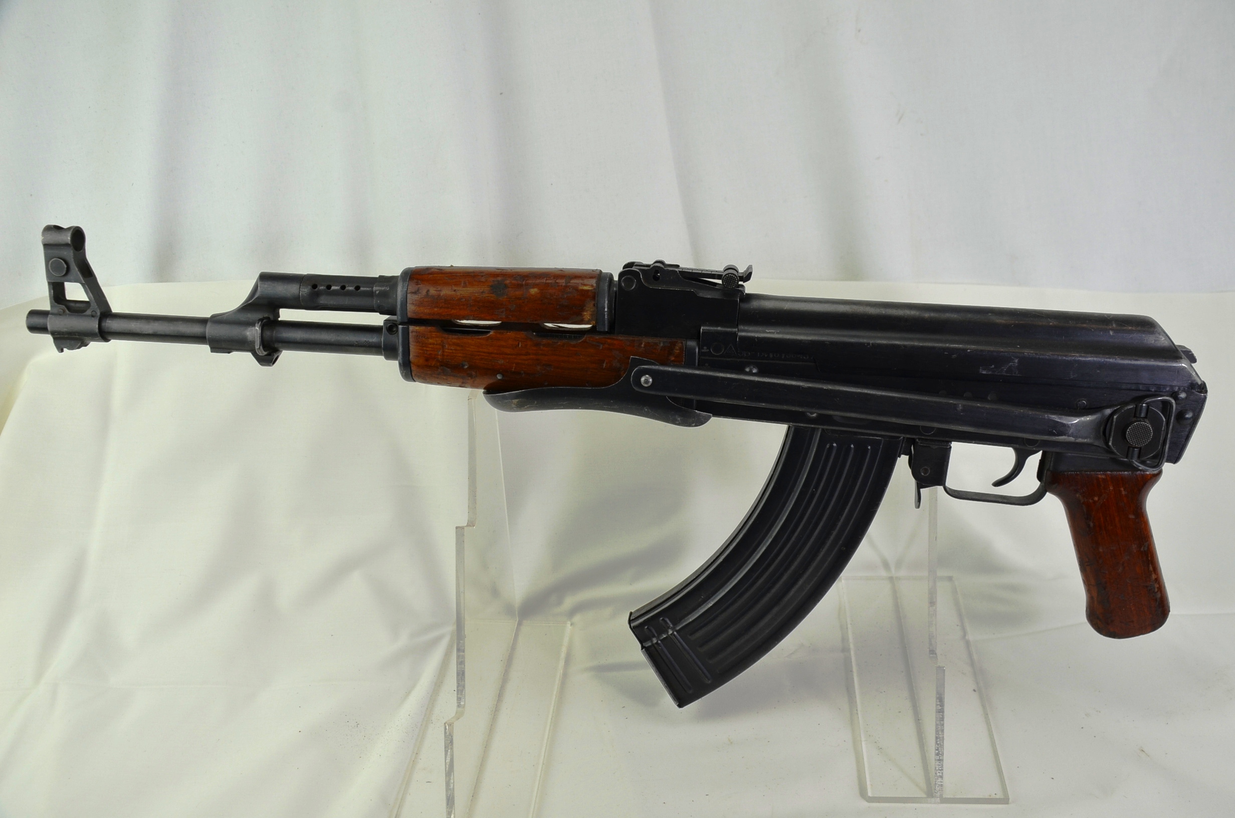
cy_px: 409
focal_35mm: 33
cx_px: 618
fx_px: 1130
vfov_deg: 39.8
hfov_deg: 57.3
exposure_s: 1/125
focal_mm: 22
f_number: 5.6
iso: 250
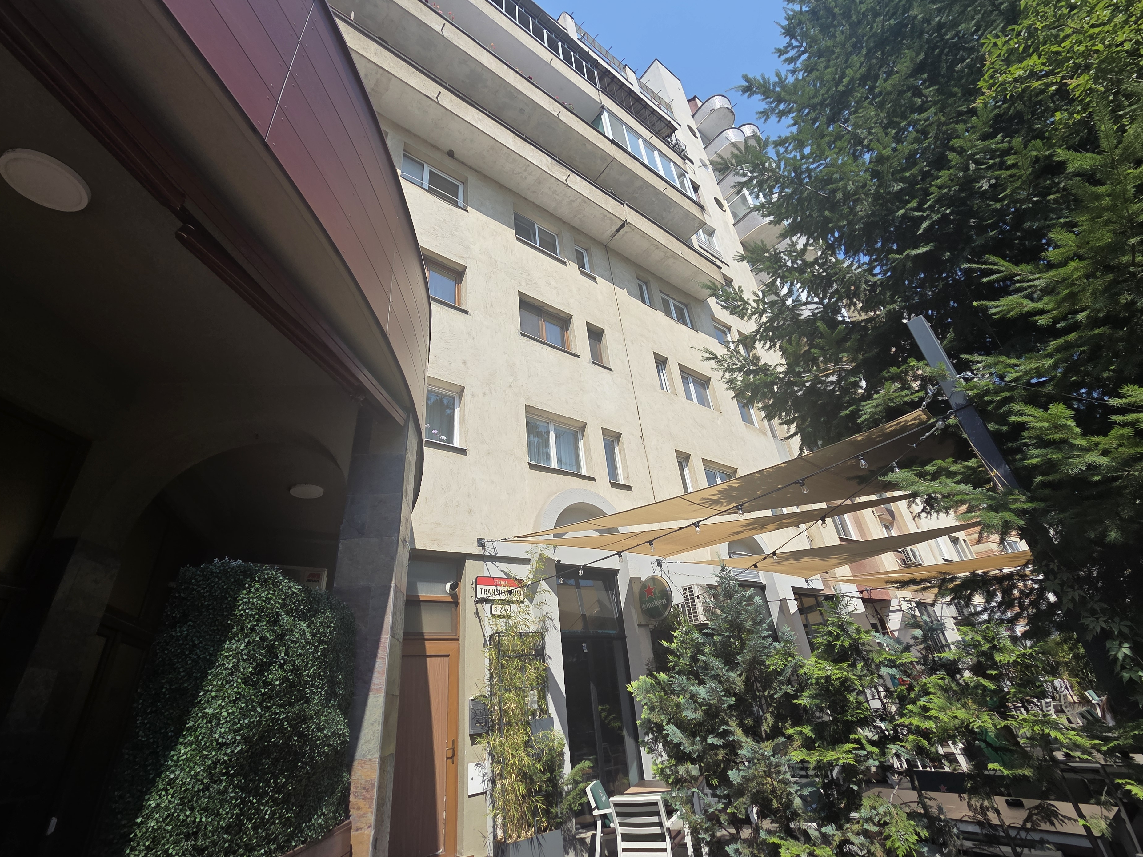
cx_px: 572
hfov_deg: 102.1
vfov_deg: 85.6
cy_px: 405
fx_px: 462
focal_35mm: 14
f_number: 2.2
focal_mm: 2.2
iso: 50
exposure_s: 1/1300
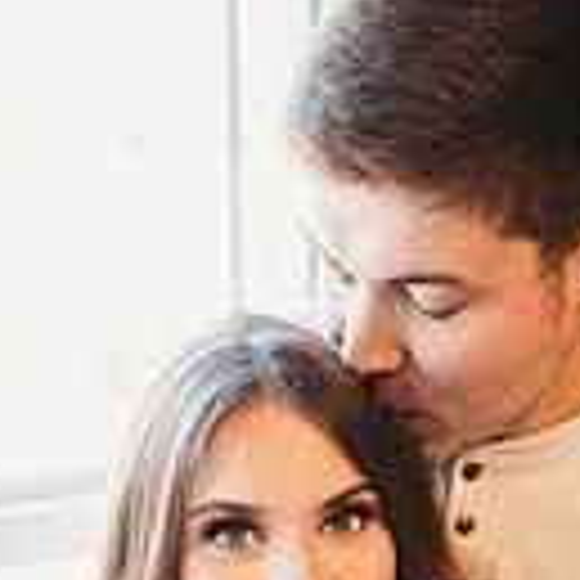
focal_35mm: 71
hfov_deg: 24.1
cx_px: 423
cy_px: 823
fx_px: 1346
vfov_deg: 21.2
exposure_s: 1/200
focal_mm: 24
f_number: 2
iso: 320
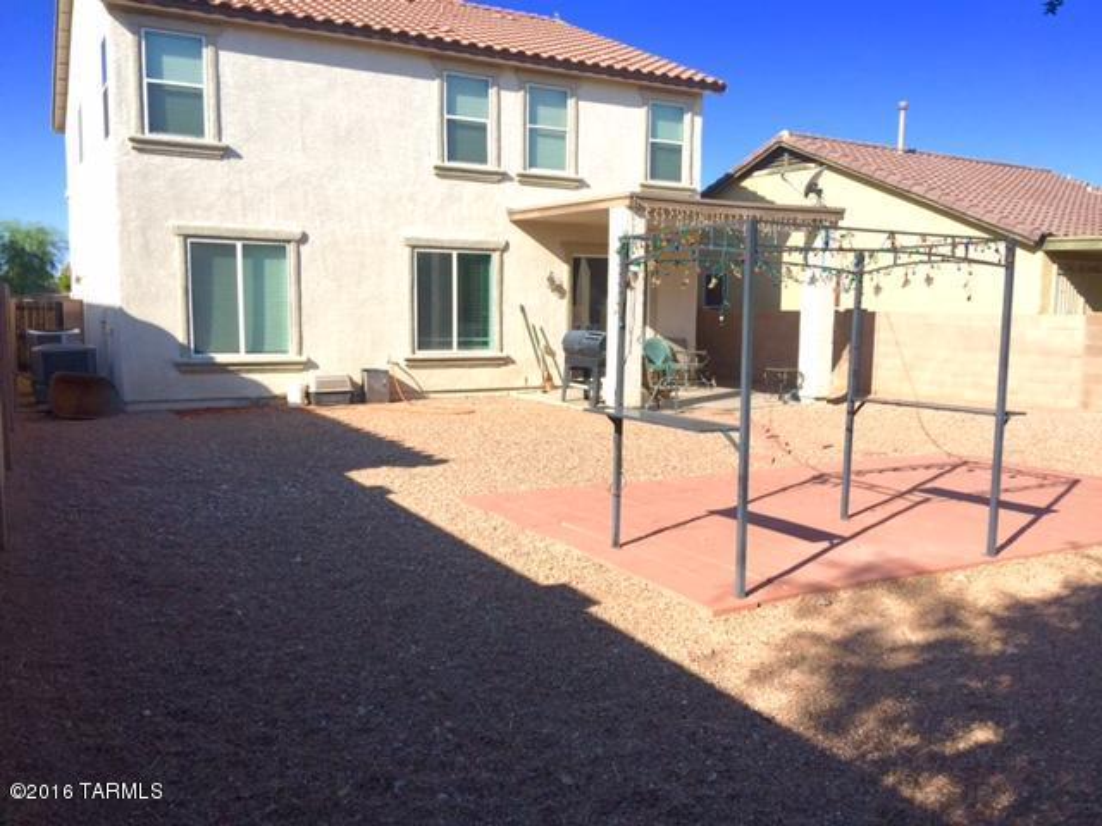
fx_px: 923
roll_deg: -1.6
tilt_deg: -6.0
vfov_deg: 48.2
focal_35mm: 29
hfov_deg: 61.7
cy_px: 413
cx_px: 551
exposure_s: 1/1980
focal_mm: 4.15
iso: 32
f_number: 2.2
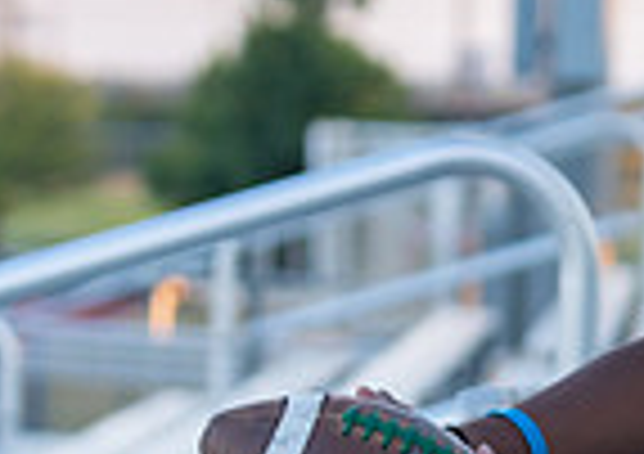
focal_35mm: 311
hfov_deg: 6.4
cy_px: 289
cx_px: 865
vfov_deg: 4.6
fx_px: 5667
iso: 320
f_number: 2.8
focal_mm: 70
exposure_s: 1/320
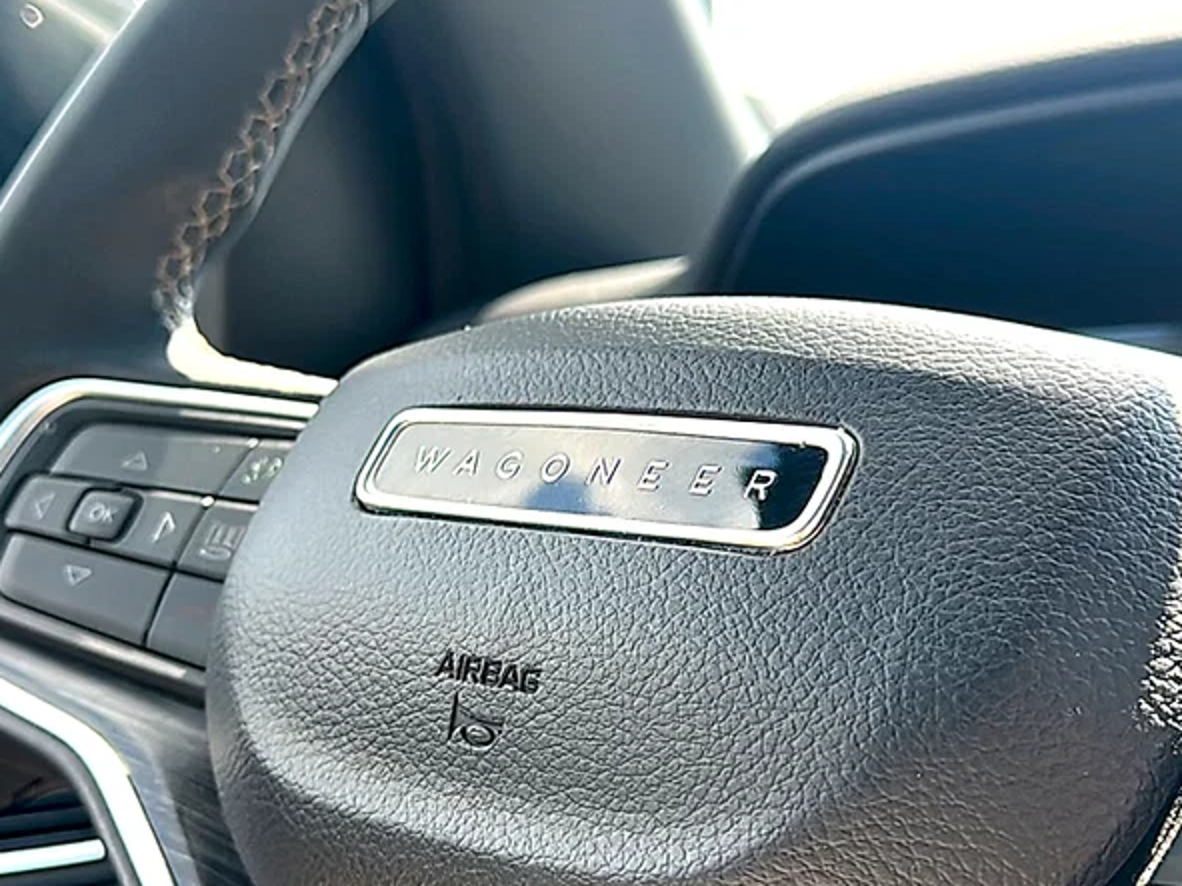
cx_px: 516
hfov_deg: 42.0
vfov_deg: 32.1
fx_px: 1536
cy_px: 499
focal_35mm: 45
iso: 100
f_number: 1.78
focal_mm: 6.86
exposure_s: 1/354
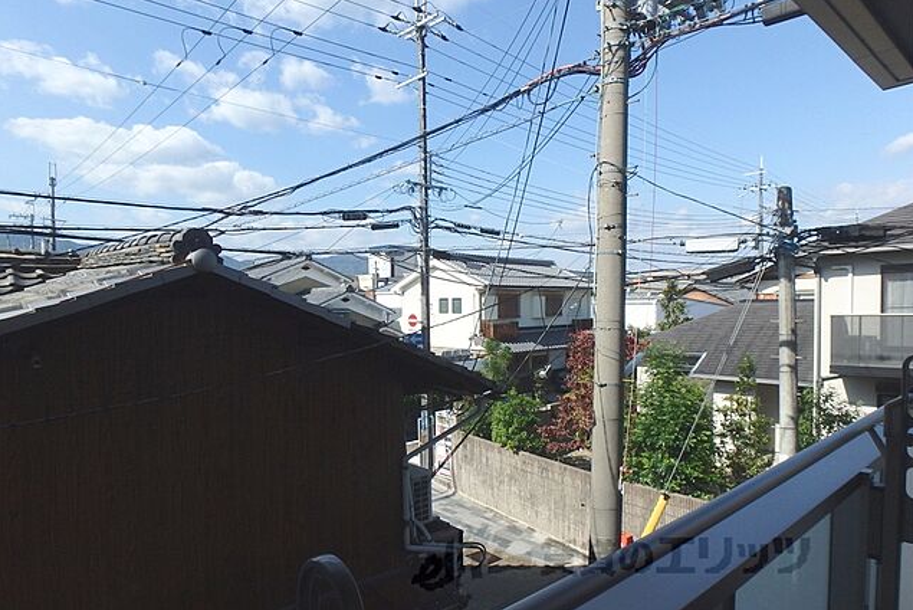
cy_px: 337
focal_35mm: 22
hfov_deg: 78.6
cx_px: 457
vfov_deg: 57.2
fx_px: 558
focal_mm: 3.7
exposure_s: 1/500
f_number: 6
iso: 125
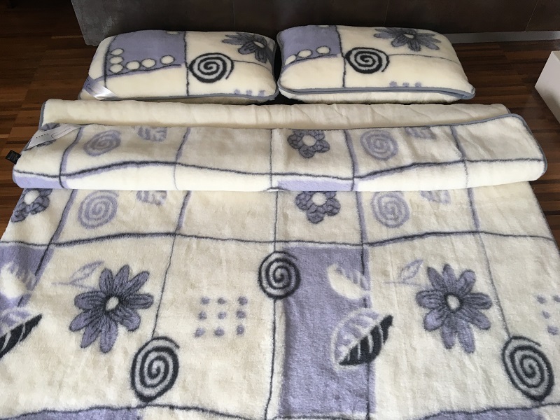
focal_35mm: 29
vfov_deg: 48.2
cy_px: 210
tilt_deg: -49.3
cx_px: 280
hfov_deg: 61.7
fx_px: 469
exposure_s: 1/33
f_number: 2.2
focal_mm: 4.15
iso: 80
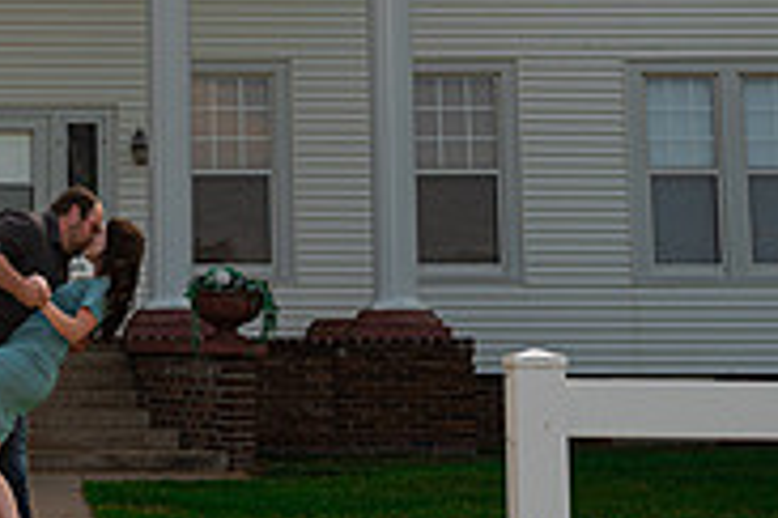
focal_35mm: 112
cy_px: -28
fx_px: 2420
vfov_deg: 12.1
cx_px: 9
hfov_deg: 17.8
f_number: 3.5
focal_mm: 35
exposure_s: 1/640
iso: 100
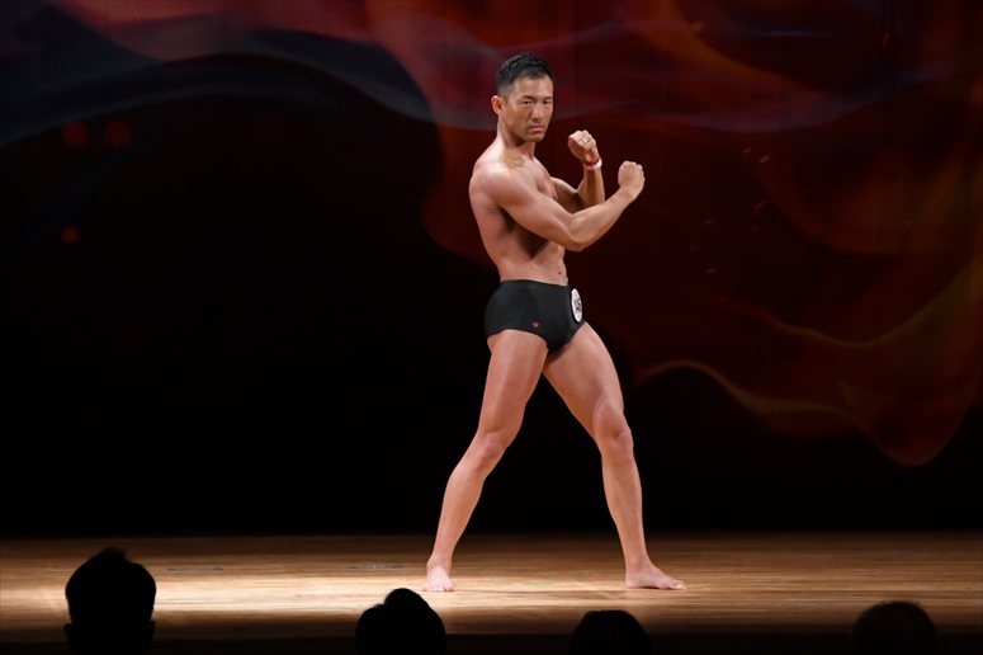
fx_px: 6550
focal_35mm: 240
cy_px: 328
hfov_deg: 8.6
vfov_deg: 5.7
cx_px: 492
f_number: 5.6
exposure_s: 1/400
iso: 3200
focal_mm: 160
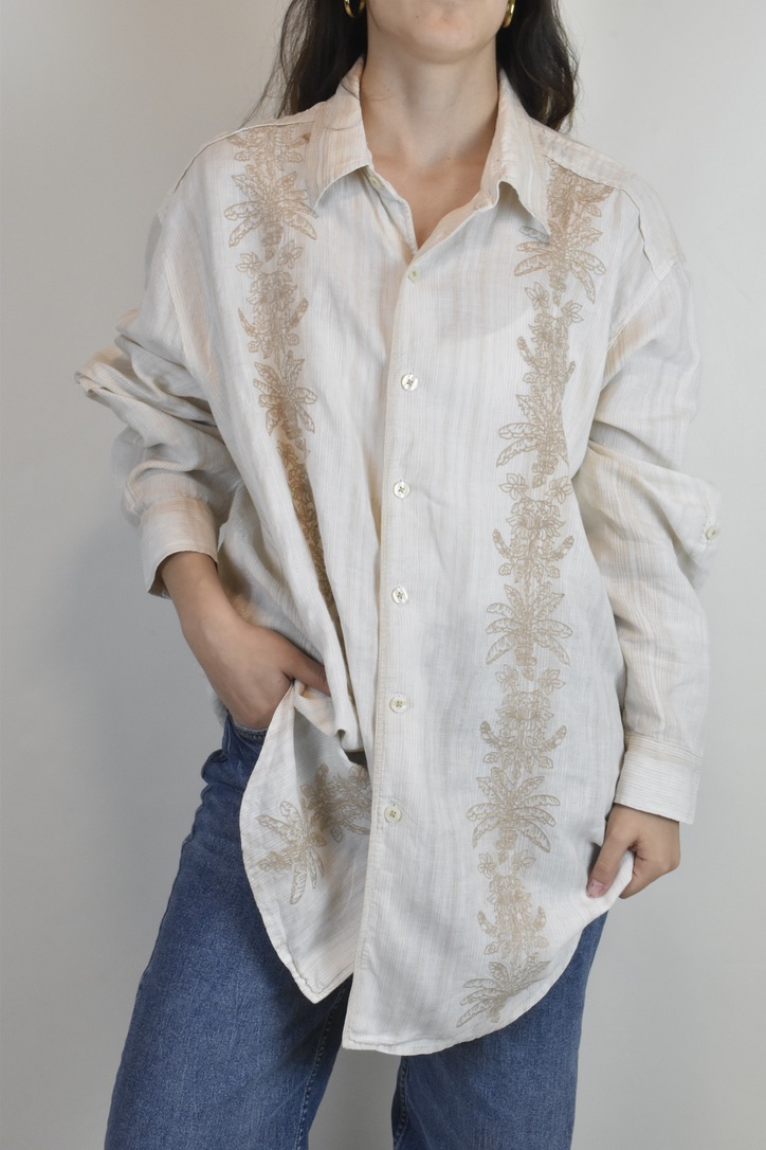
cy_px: 575
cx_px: 383
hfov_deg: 23.8
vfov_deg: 35.1
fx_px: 1819
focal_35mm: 57
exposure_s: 1/50
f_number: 18
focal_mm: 38
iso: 1600
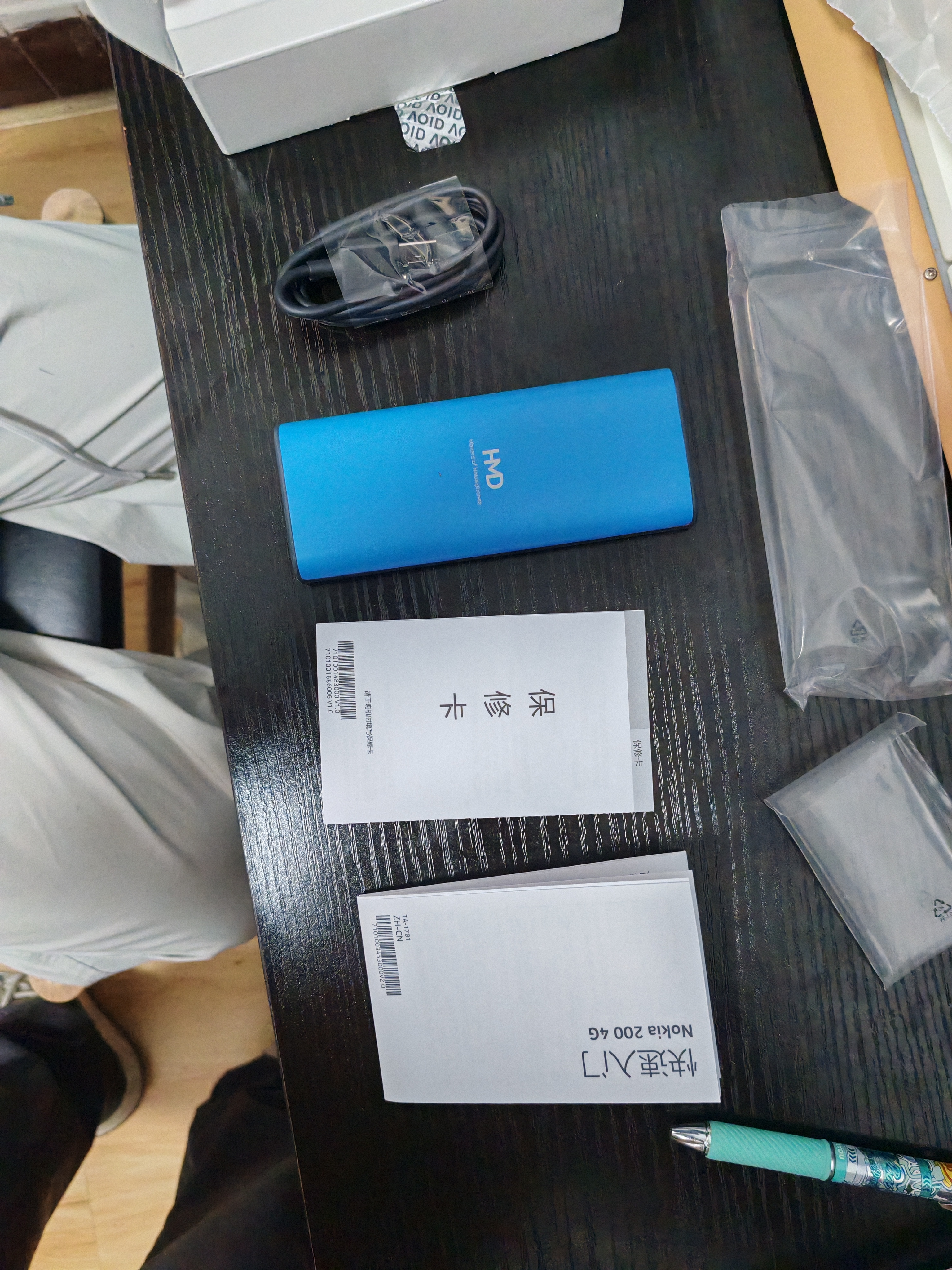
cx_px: 476
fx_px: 990
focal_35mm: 27
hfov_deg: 51.4
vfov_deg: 65.3
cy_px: 635
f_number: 1.95
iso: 1250
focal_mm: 5.52
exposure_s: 1/100
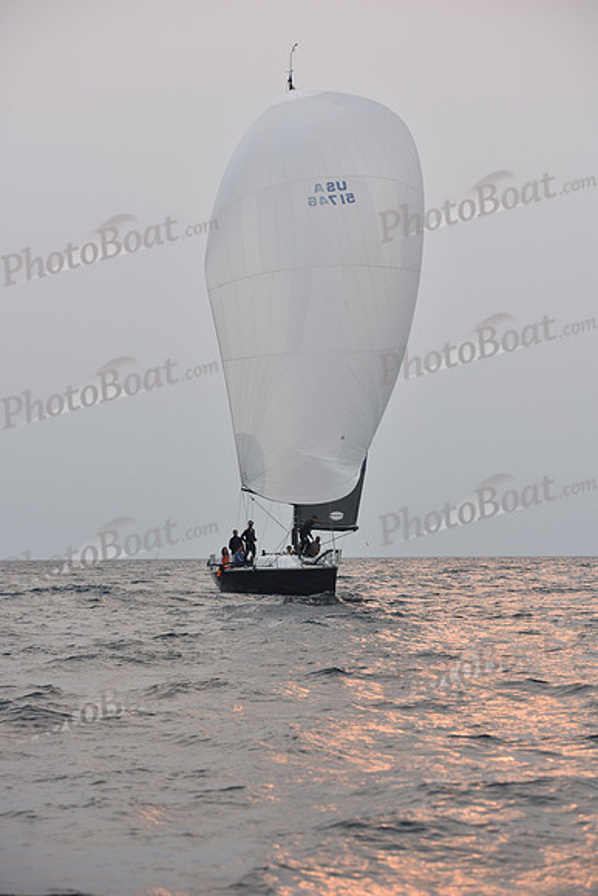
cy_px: 448
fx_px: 2540
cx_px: 299
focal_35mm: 102
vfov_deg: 20.0
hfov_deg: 13.4
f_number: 5
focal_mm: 102
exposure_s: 1/1000
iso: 250
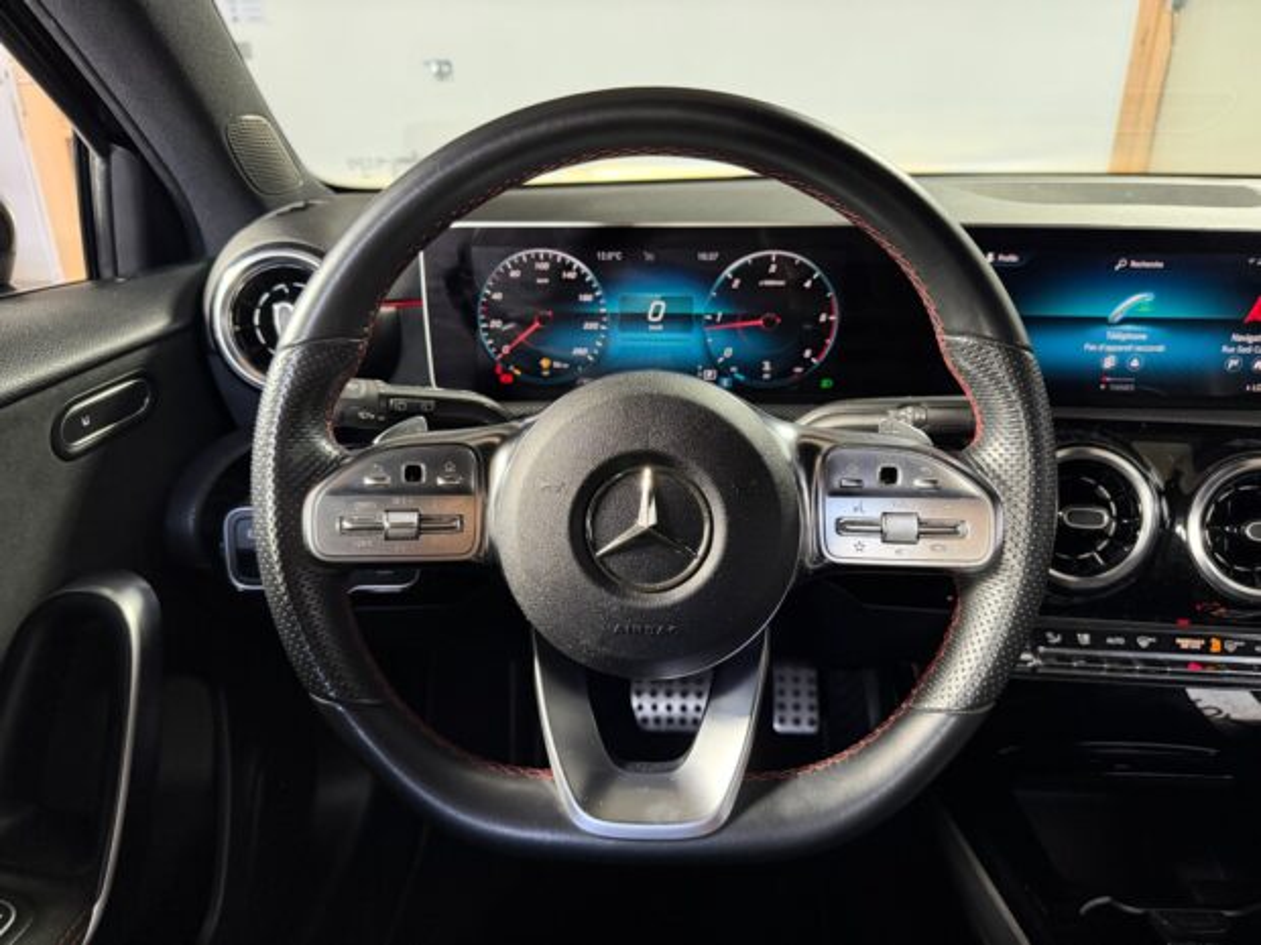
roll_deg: +0.1
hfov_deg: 71.6
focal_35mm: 24
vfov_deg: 56.8
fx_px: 874
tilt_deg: -24.2
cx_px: 630
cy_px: 472
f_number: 1.78
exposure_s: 1/38
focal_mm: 6.76
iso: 800
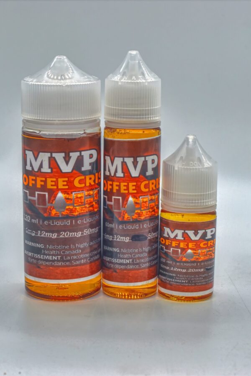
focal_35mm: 60
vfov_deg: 33.4
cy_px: 188
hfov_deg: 22.6
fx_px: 627
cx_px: 126
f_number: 8
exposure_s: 1/250
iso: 200
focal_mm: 40
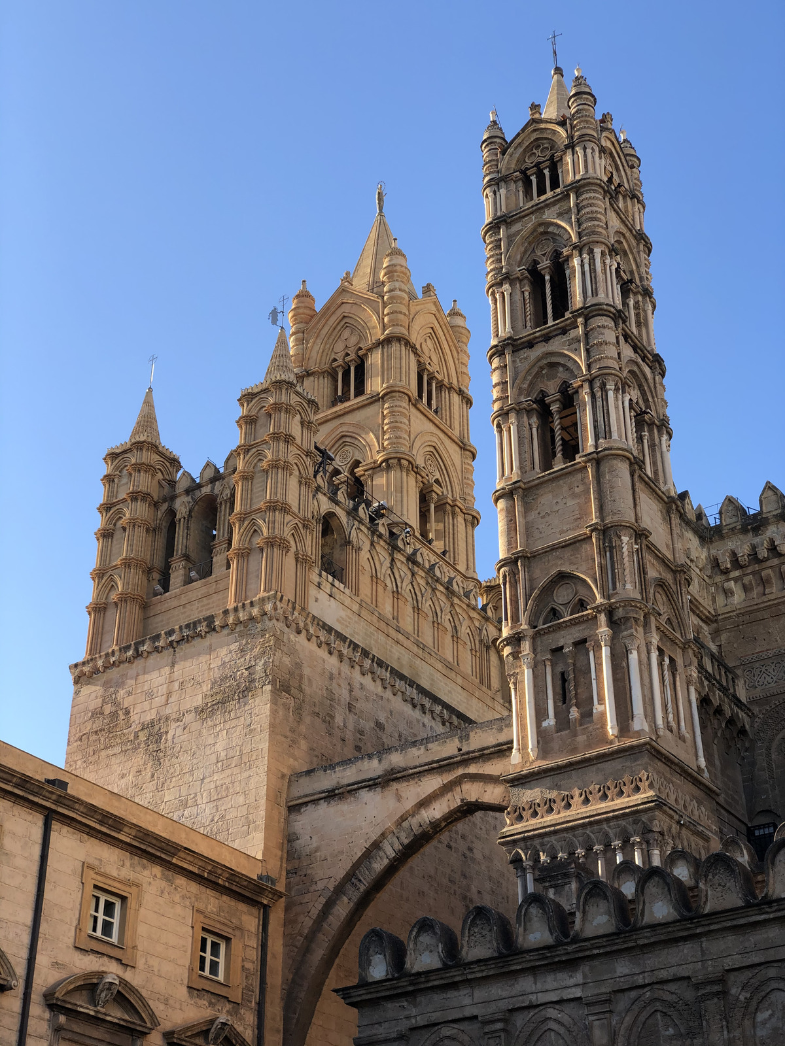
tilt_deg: +32.9
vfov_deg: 36.8
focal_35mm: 52
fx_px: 1572
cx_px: 392
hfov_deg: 28.0
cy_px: 523
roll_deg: -0.3
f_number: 2.4
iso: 16
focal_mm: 6
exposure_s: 1/366
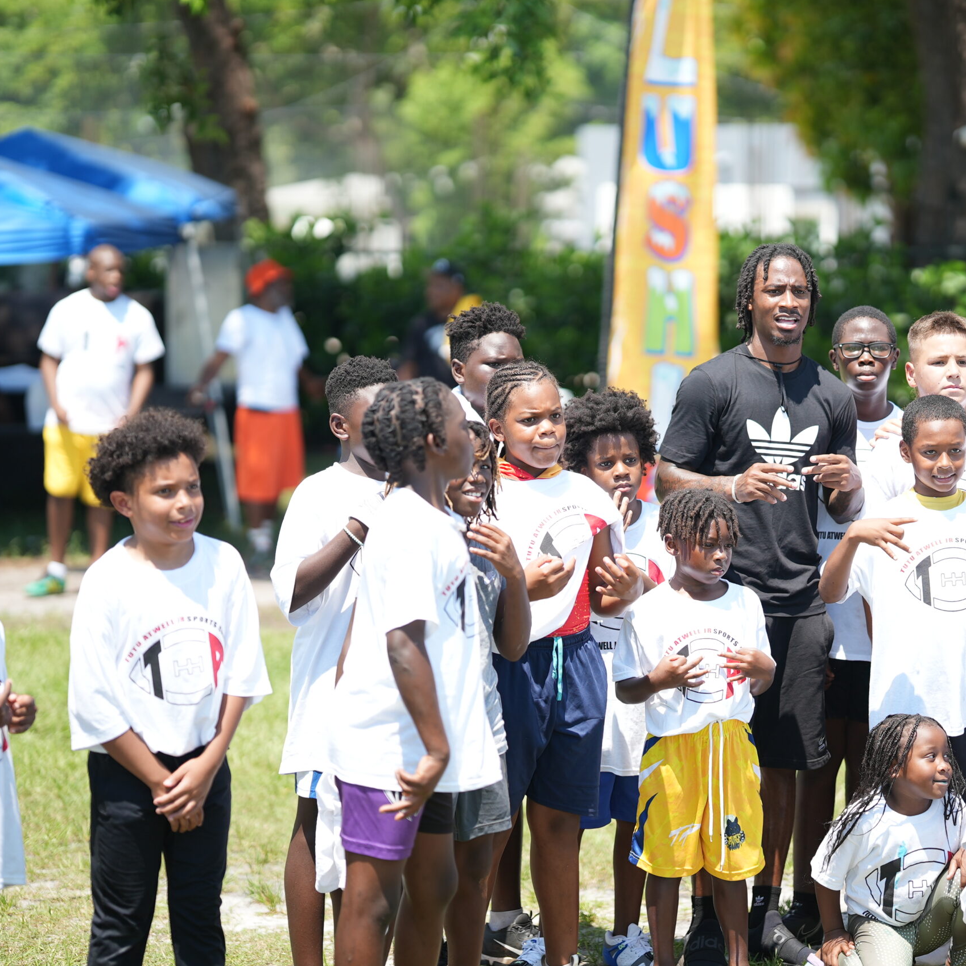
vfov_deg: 16.0
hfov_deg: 15.9
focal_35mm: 109
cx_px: 659
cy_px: 480
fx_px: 3441
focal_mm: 85
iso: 100
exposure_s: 1/3200
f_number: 1.4
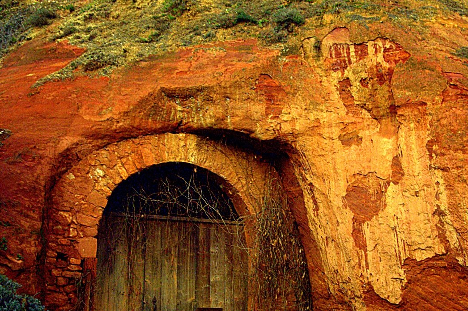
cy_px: 205
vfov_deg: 25.5
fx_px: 685
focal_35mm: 53
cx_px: 270
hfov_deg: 37.6
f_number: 2.8
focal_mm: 23
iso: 200
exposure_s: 1/20
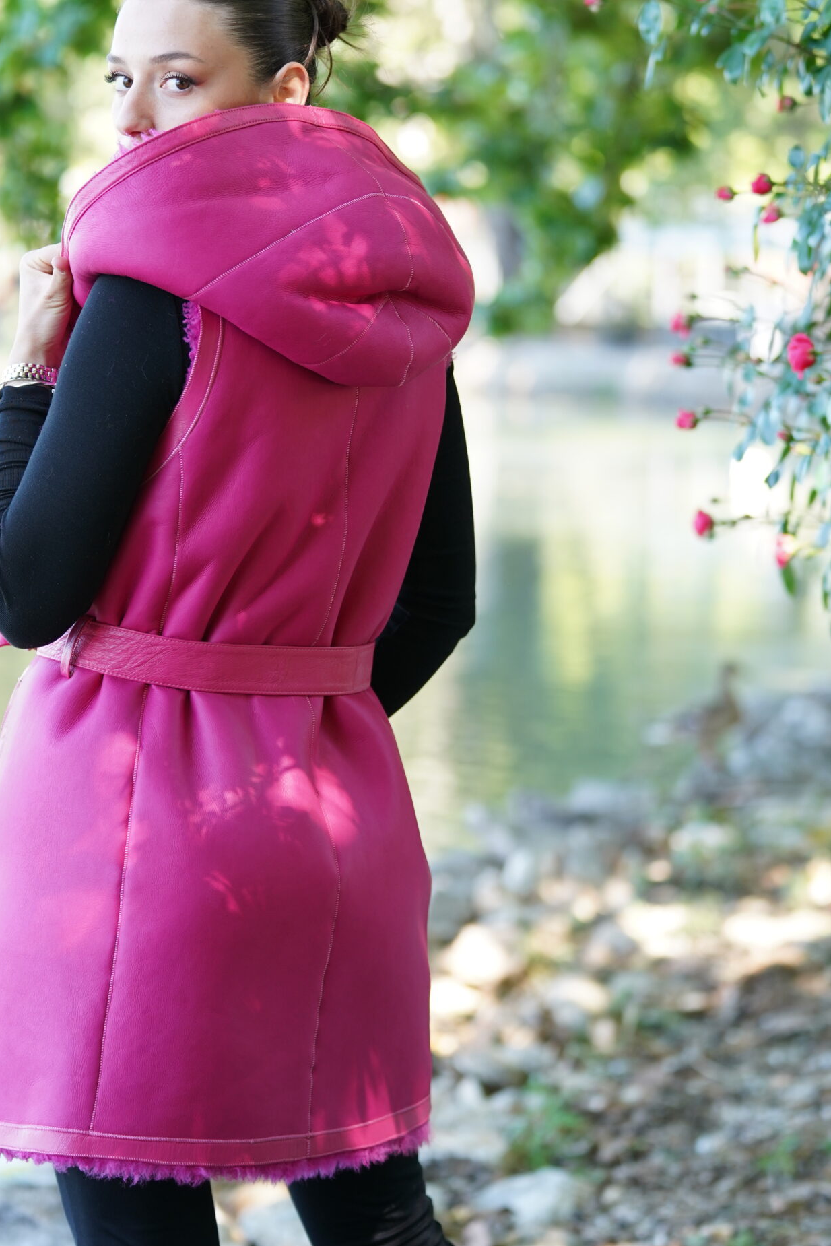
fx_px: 3496
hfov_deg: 13.5
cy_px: 539
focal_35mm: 101
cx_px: 280
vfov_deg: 20.2
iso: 400
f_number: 2.8
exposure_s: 1/320
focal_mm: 73
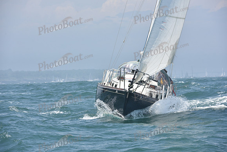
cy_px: 76
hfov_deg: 11.4
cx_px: 114
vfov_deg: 7.6
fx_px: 1135
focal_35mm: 180
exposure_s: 1/1000
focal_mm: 180
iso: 320
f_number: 8
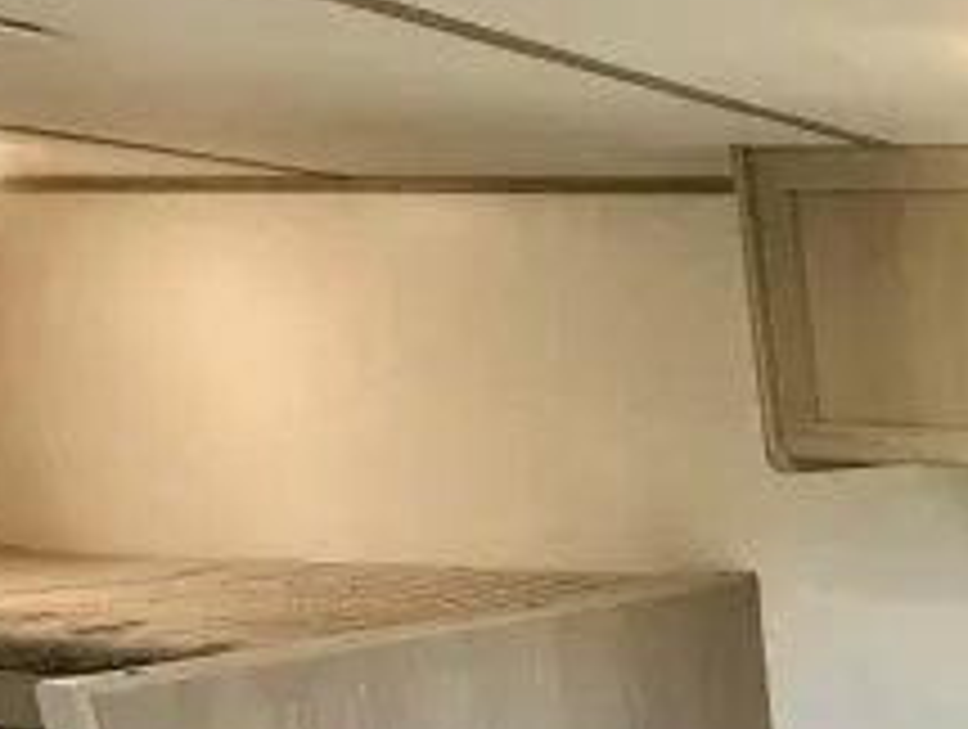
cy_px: 846
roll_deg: -2.5
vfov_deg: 25.6
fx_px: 1457
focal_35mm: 52
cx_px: 1409
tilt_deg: -16.0
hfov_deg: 27.2
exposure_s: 1/99
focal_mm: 2.22
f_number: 2.2
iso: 200
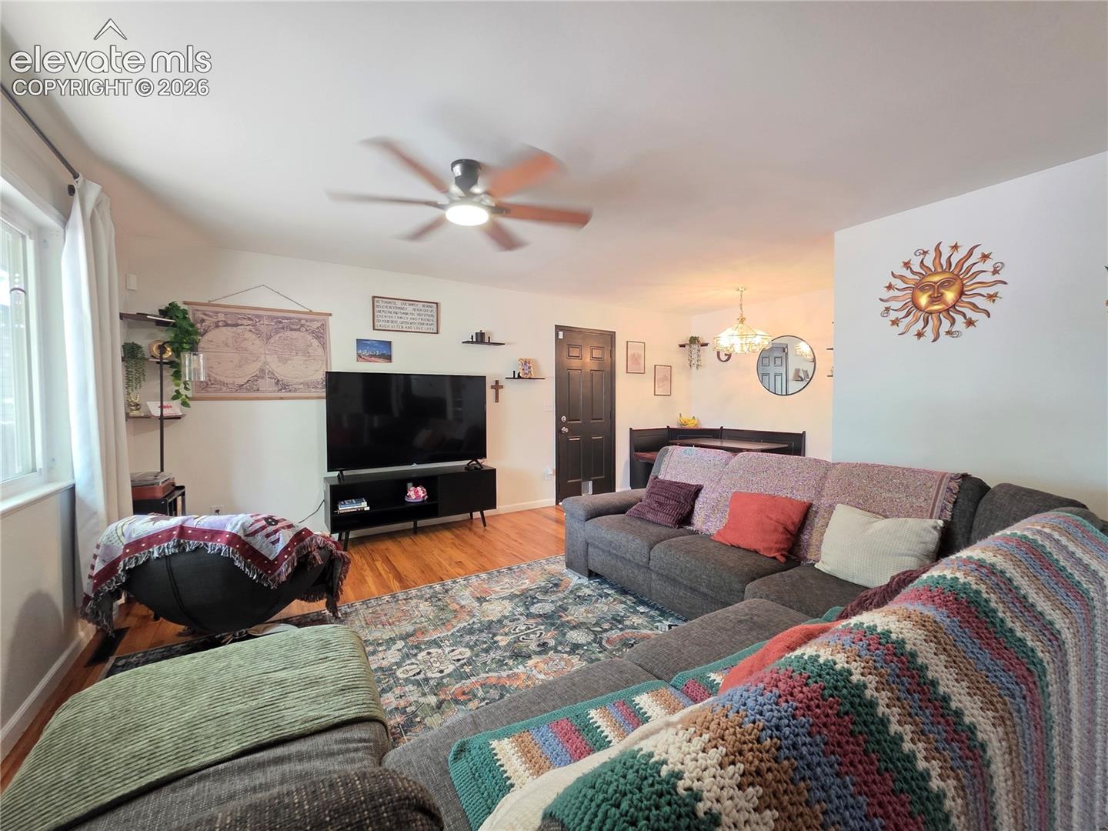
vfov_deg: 89.9
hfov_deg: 106.2
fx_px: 416
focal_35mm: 13
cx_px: 554
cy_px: 416
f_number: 1.9
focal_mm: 2.2
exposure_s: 1/60
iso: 500
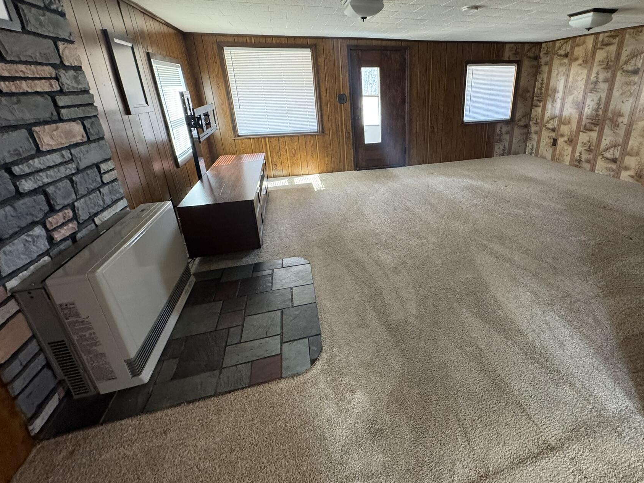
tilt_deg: -20.2
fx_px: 316
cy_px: 199
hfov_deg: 90.0
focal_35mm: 17
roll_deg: +0.9
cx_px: 383
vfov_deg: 74.1
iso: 320
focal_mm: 2.22
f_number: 2.2
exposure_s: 1/60
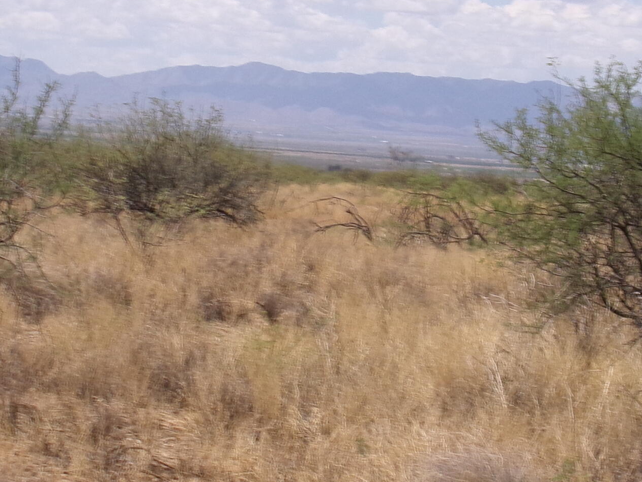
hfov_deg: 12.0
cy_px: 268
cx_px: 299
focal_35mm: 164
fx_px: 3042
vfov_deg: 9.1
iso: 100
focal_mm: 12.3
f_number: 13.99
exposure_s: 1/85
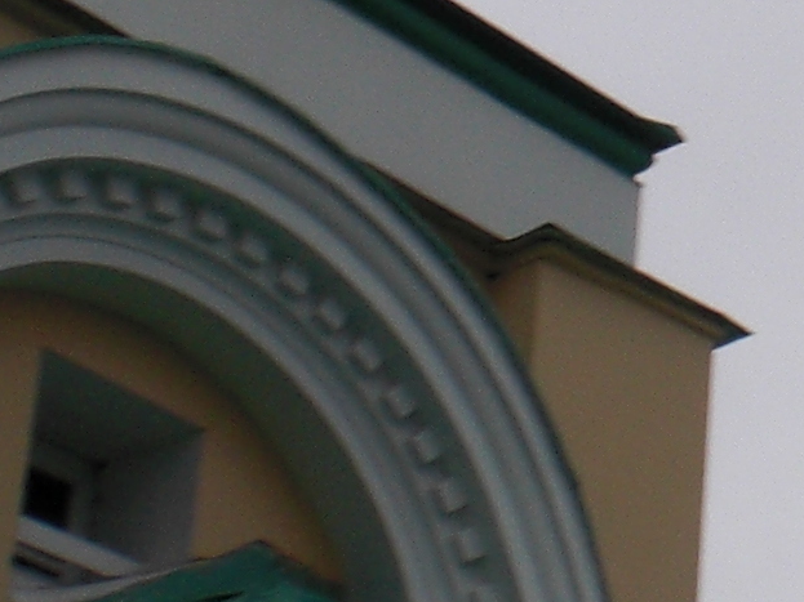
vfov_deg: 7.5
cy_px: 124
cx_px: 1448
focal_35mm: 199
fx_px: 4621
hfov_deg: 9.5
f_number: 5.6
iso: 64
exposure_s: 1/200
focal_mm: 6.3
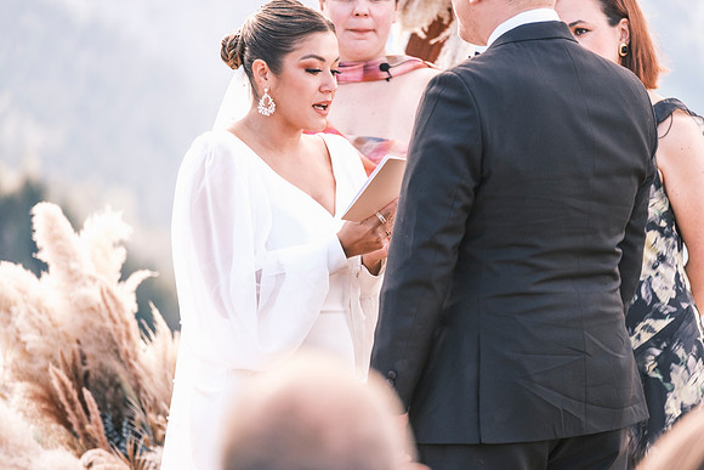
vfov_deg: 6.5
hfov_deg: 9.8
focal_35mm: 210
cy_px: 235
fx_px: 4107
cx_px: 352
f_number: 2.8
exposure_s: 1/480
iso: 400
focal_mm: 140
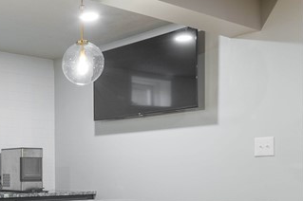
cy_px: 191
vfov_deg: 22.6
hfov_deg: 31.4
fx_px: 488
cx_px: -15
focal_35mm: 58
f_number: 9
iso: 100
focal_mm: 17
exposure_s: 1/1.25
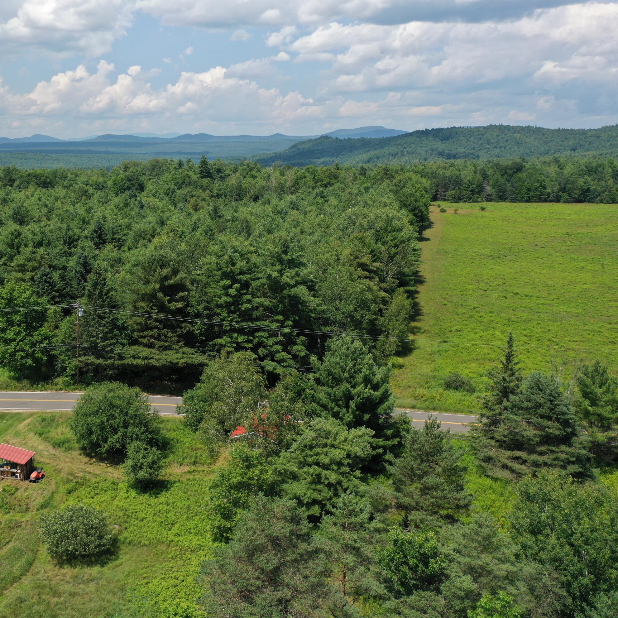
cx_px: 180
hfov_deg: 45.0
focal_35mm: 36
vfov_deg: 46.0
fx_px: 727
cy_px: 311
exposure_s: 1/2000
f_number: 2.8
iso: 100
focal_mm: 10.26
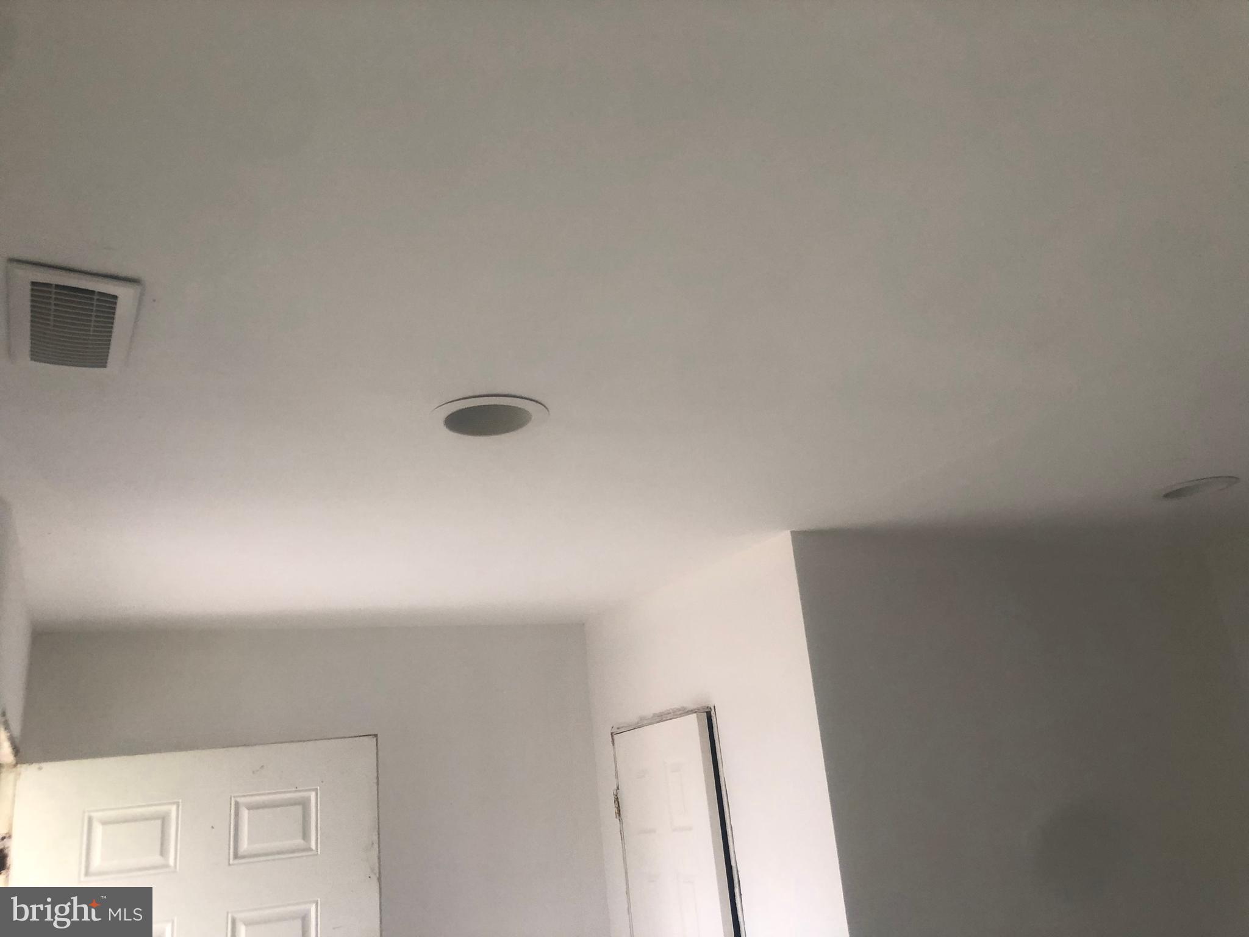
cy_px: 468
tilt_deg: +16.5
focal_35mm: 28
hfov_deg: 63.4
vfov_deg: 49.7
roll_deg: +5.7
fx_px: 1010
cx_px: 624
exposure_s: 1/24
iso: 40
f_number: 1.8
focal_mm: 3.99
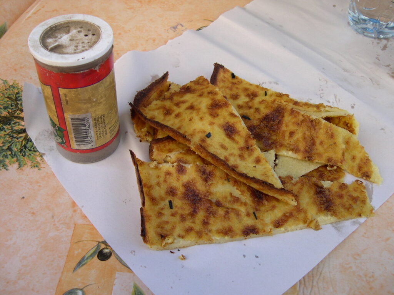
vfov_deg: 37.7
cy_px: 148
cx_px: 197
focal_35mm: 38
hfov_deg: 49.0
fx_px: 433
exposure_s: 1/235
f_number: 2.8
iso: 100
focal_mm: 8
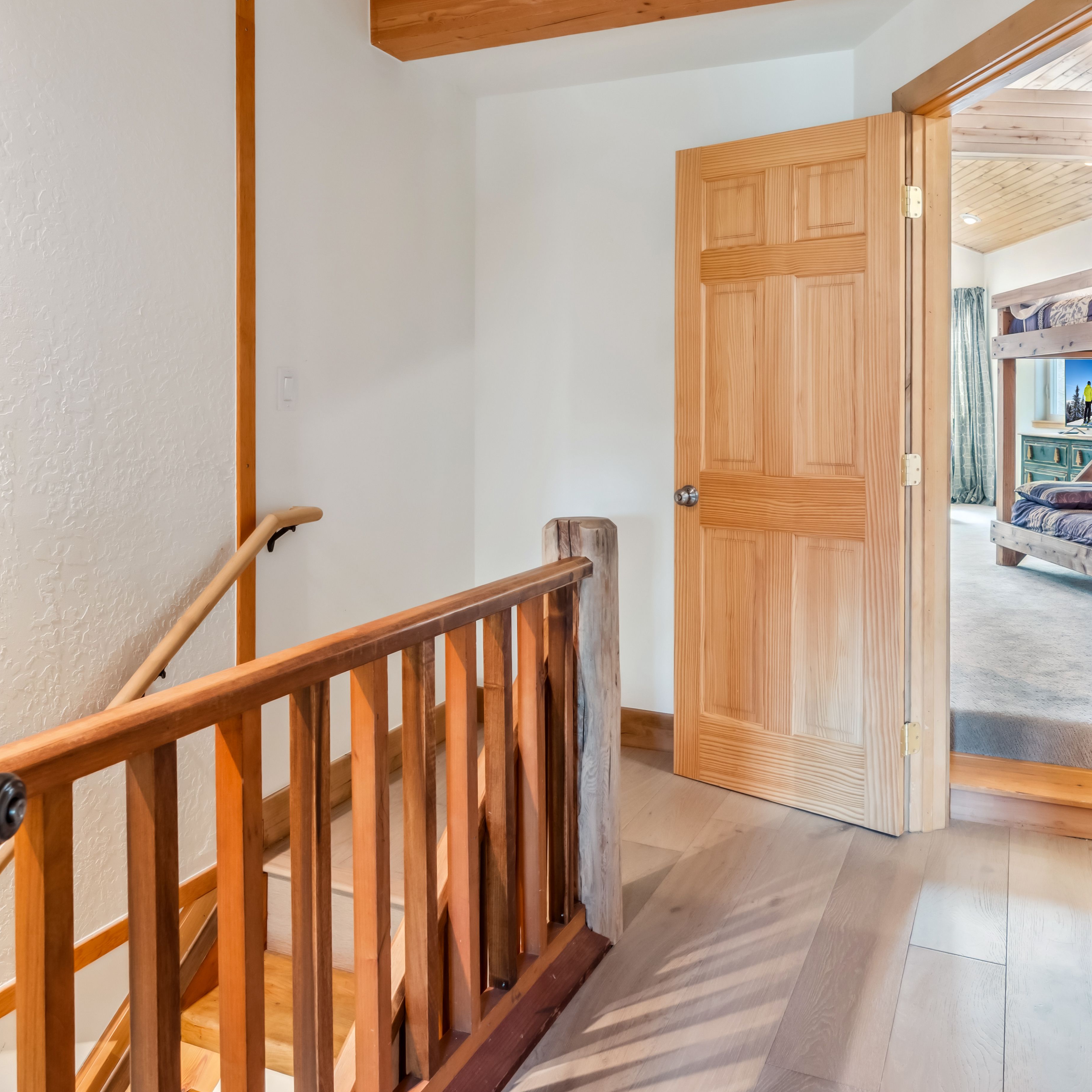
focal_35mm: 26
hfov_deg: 60.5
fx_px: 928
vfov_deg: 60.3
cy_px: 426
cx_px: 642
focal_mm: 16
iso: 800
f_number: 7.1
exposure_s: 1/6
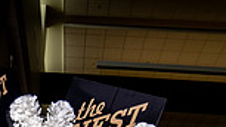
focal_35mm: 80
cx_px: 37
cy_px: 316
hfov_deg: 25.9
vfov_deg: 11.9
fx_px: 479
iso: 200
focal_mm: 26
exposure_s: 1/200
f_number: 8
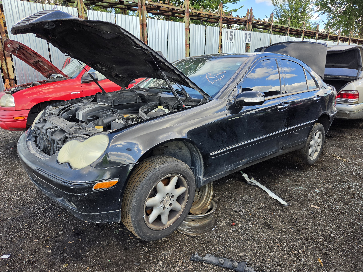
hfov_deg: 73.9
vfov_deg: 58.9
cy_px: 136
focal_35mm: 23
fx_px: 241
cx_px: 182
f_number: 1.8
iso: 80
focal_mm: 5.4
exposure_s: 1/1195
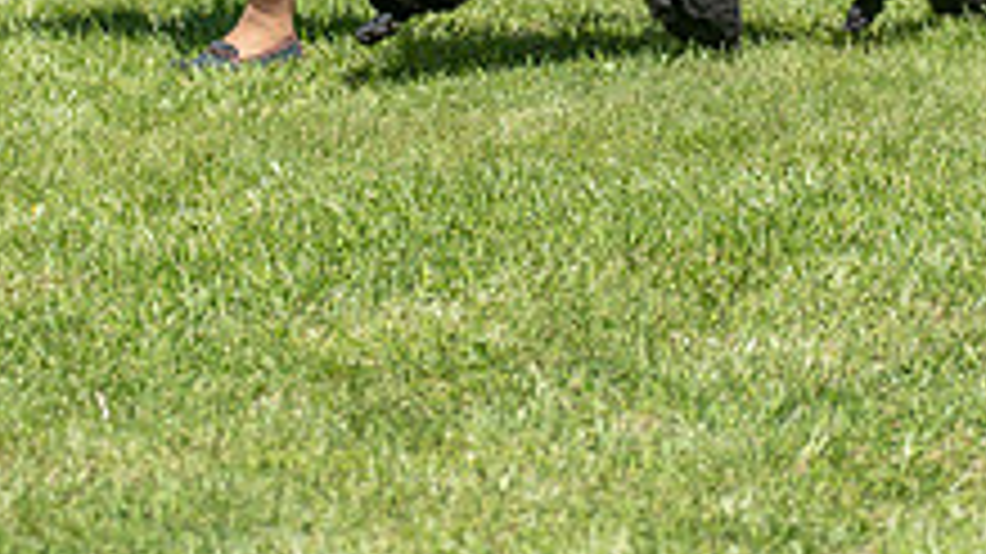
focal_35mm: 222
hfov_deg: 9.7
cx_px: 707
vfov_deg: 5.4
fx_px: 5802
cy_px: -304
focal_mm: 80
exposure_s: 1/1000
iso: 160
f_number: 4
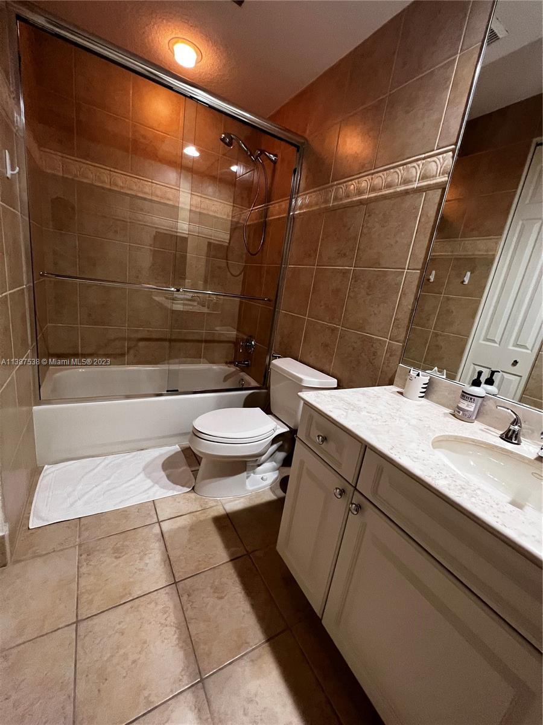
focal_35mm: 13
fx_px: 272
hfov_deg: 89.9
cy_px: 362
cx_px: 272
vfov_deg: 106.2
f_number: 1.8
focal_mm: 1.57
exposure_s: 1/60
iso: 400
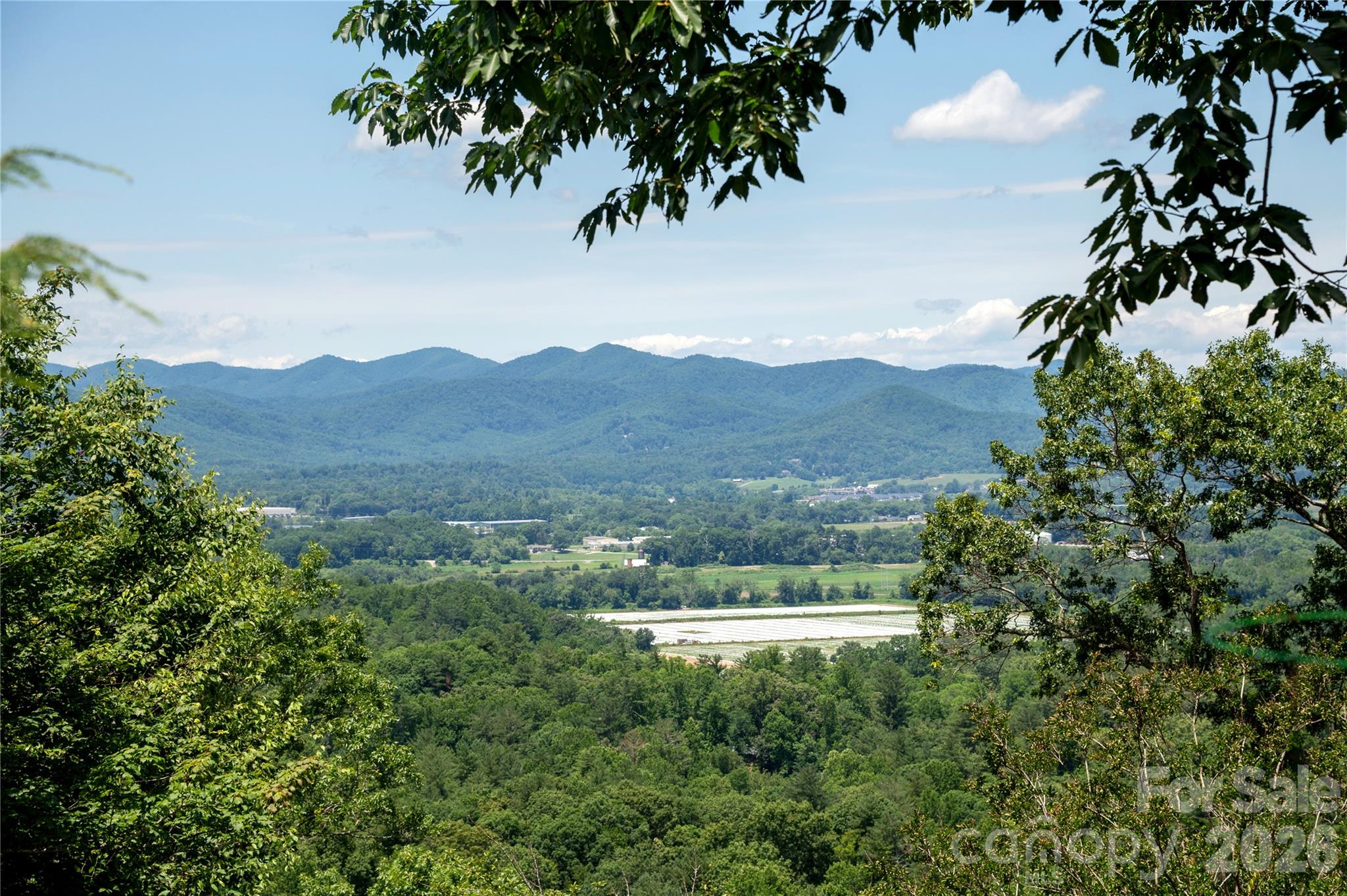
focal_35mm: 98
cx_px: 674
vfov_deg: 13.9
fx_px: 3664
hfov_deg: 20.8
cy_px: 448
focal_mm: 98
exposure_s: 1/800
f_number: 9
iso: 320
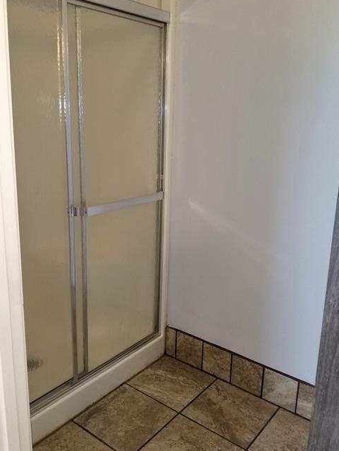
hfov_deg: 45.4
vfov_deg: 58.3
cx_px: 164
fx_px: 405
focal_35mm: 31
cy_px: 206
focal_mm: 4.3
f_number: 1.7
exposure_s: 1/60
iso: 80
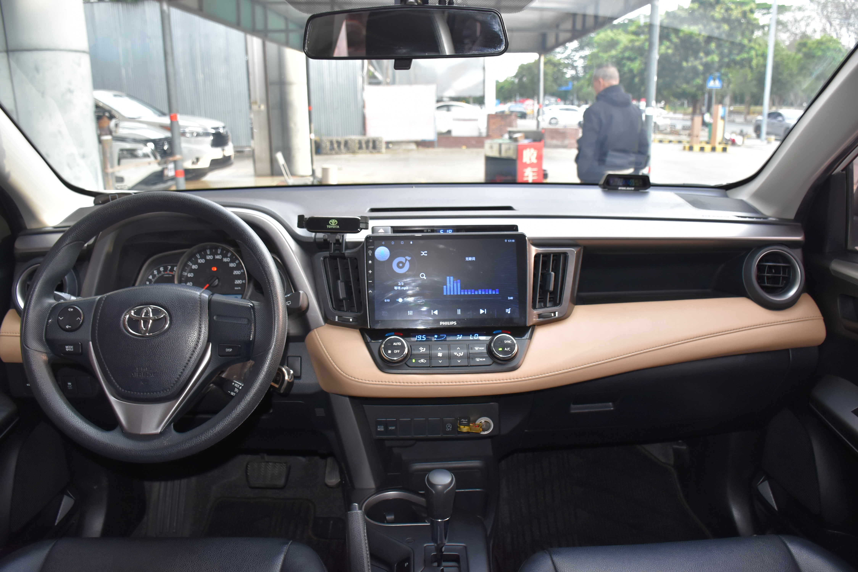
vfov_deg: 48.0
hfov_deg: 67.4
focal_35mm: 27
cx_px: 429
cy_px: 286
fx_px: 644
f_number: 5.6
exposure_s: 1/125
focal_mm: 18
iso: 720
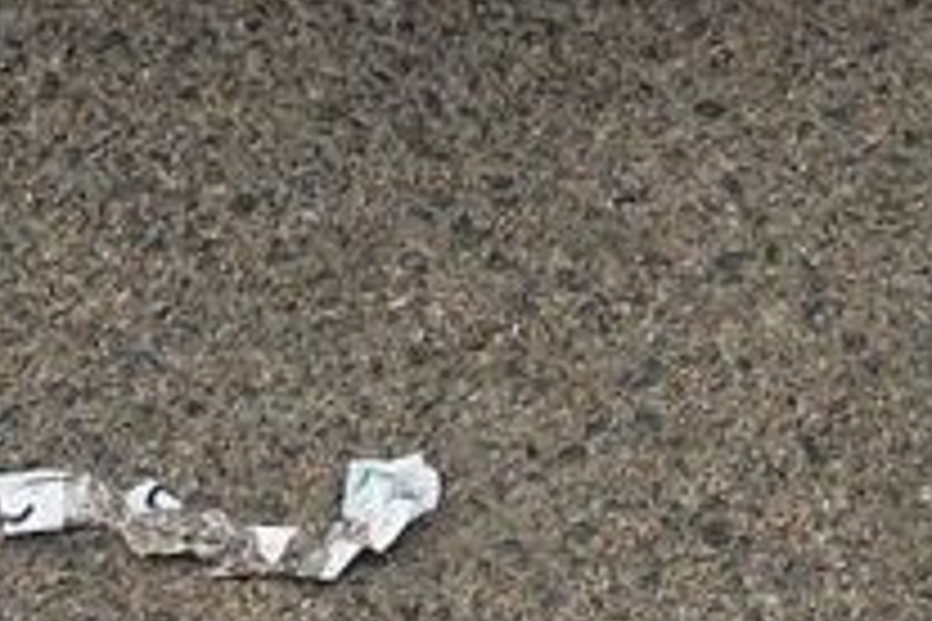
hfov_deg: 10.5
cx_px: 1603
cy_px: -1948
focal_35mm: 185
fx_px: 4789
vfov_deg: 6.1
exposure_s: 1/4538
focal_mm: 6.5
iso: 64
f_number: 1.4
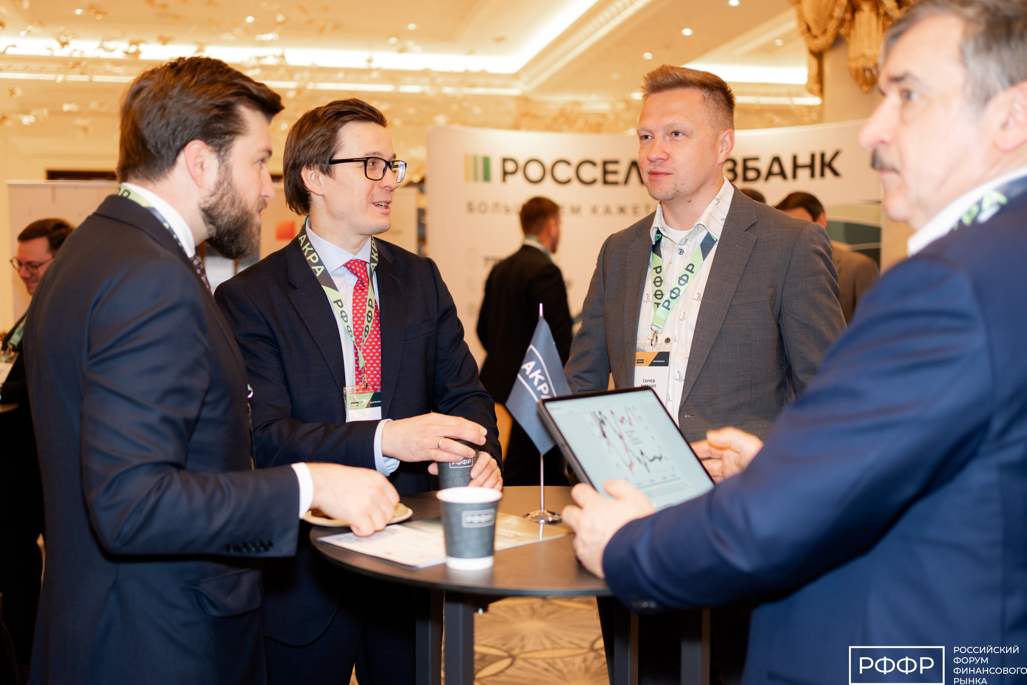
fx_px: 1079
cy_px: 335
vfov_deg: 35.2
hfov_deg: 50.9
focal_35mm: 38
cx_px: 502
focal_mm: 35
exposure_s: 1/100
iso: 500
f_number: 2
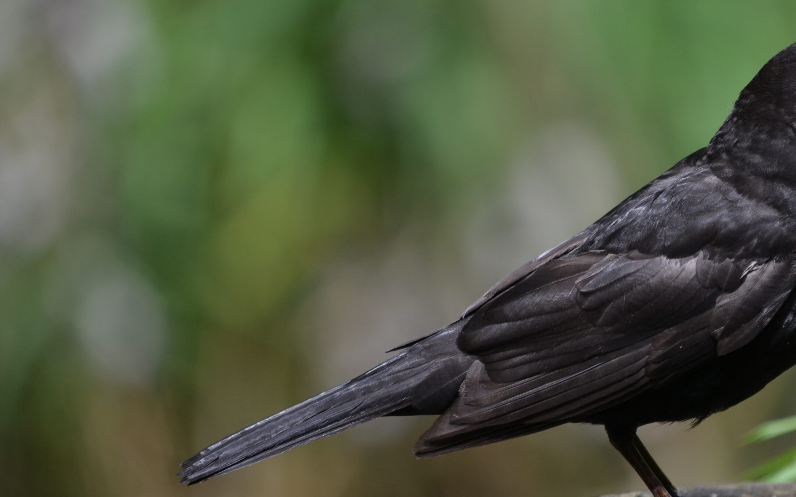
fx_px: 12385
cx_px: 542
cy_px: 255
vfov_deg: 2.3
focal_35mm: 571
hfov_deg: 3.7
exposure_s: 1/500
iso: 220
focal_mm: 270
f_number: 5.6
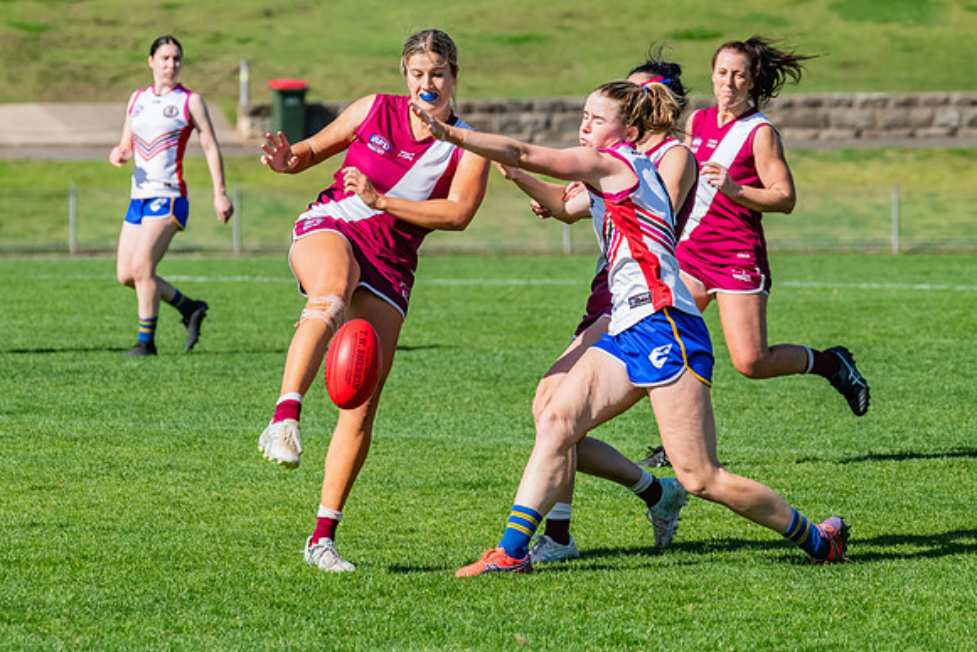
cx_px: 456
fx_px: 10054
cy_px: 298
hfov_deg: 5.6
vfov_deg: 3.7
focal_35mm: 370
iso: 800
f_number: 10
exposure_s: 1/1250
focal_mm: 290
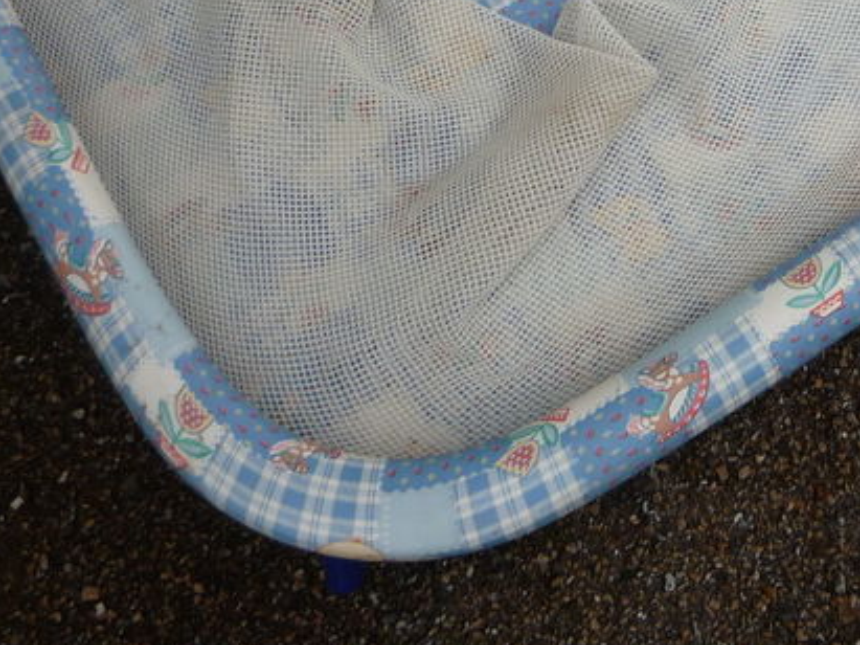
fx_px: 1813
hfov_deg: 26.1
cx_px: 705
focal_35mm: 73
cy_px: -63
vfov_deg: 19.3
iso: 100
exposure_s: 1/200
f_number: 4
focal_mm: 5.2
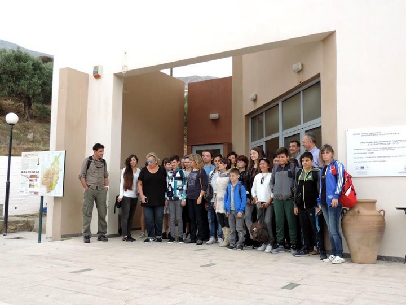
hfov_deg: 52.6
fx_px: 411
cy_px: 152
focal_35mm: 35
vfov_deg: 40.7
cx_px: 203
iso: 110
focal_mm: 6.2
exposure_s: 1/250
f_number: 3.3
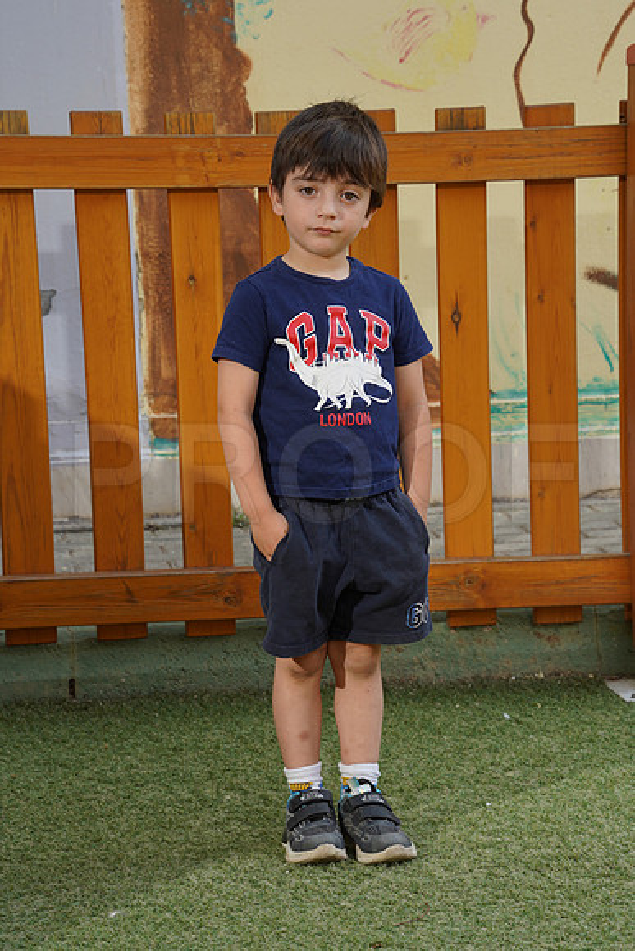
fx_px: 2988
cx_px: 318
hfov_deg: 12.1
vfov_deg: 18.1
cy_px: 476
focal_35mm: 113
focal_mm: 113
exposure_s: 1/160
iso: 200
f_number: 9
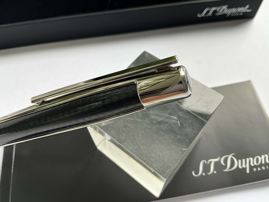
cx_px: 134
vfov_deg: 48.2
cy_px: 101
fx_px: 225
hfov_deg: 61.7
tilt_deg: -60.9
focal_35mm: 29
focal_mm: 3
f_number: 1.8
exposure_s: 1/122
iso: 25
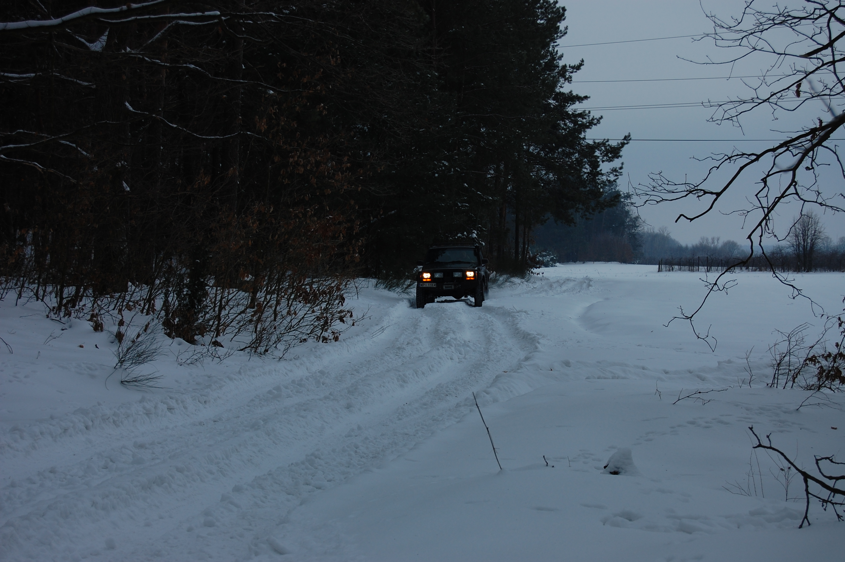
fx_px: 1935
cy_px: 281
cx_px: 422
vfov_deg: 16.5
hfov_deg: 24.6
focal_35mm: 82
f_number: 7.1
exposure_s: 1/200
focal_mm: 55
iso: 200
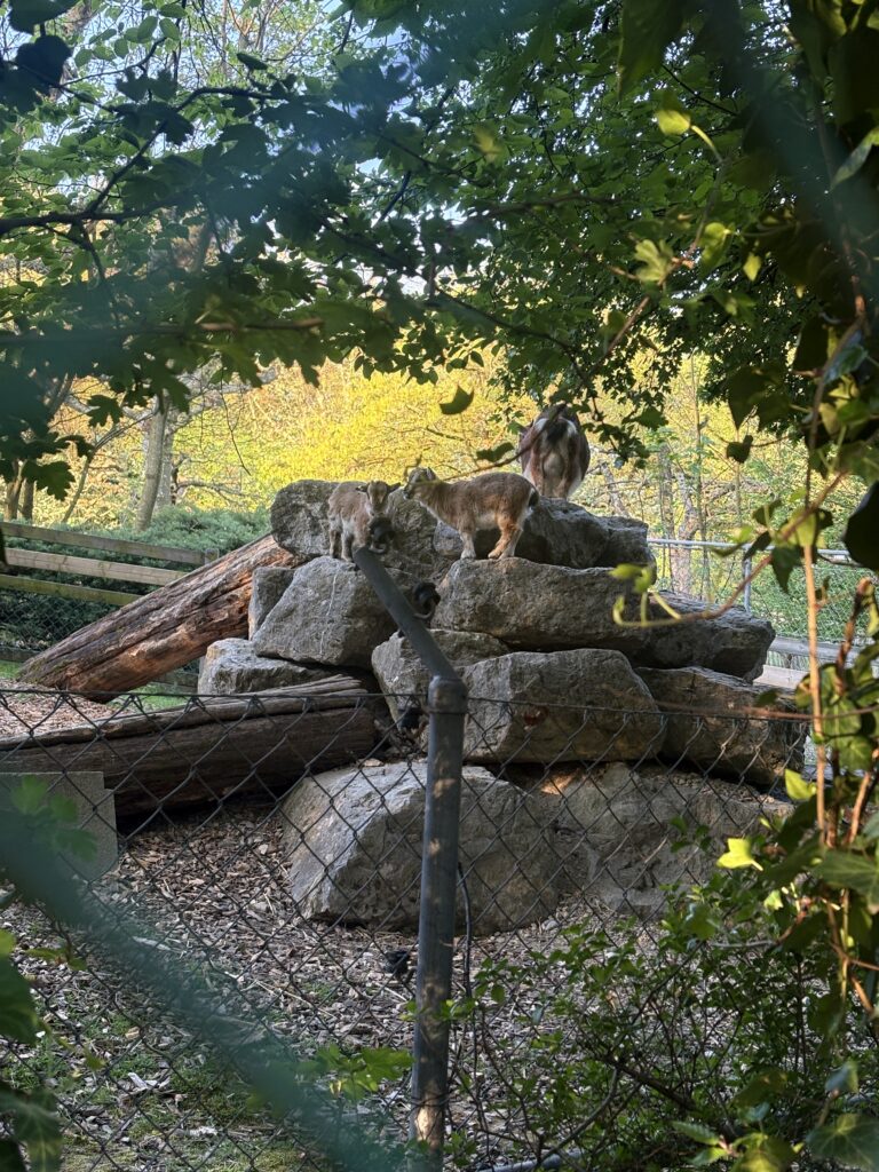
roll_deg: -2.5
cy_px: 586
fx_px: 1761
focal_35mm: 52
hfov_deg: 28.0
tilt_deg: +3.0
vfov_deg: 36.8
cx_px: 440
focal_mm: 5.96
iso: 40
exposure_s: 1/121
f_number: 1.6
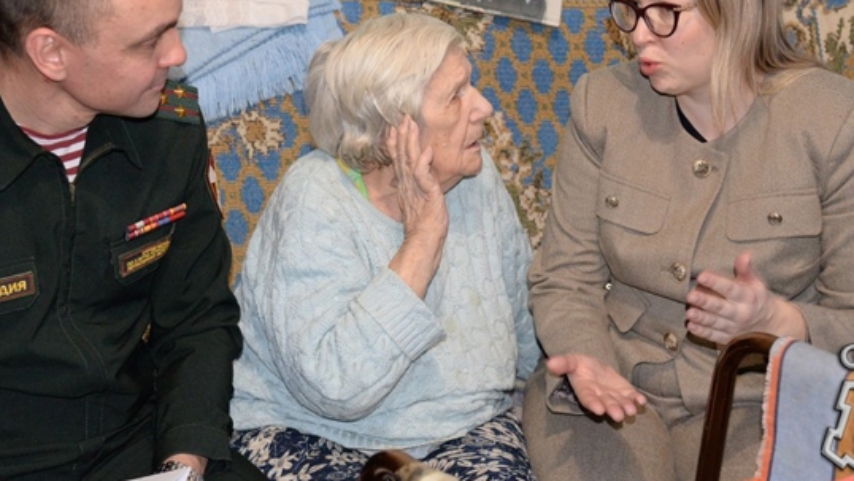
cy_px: 113
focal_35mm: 70
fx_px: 1586
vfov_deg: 17.1
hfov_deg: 30.1
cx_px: 385
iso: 4000
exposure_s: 1/100
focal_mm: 48
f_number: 4.5
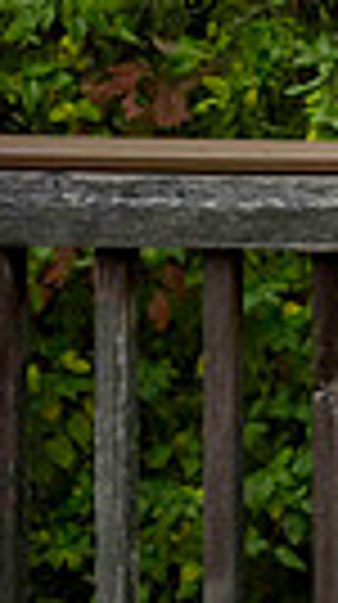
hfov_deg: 7.2
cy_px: -136
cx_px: 1273
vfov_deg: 15.7
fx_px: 2095
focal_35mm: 131
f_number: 6.3
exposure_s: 1/640
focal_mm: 24
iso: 400
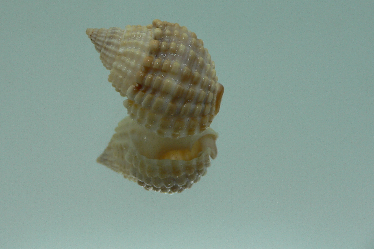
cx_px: 167
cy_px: 84
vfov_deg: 30.3
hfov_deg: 44.4
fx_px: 457
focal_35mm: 44
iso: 80
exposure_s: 1/60
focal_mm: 4.6
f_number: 2.8
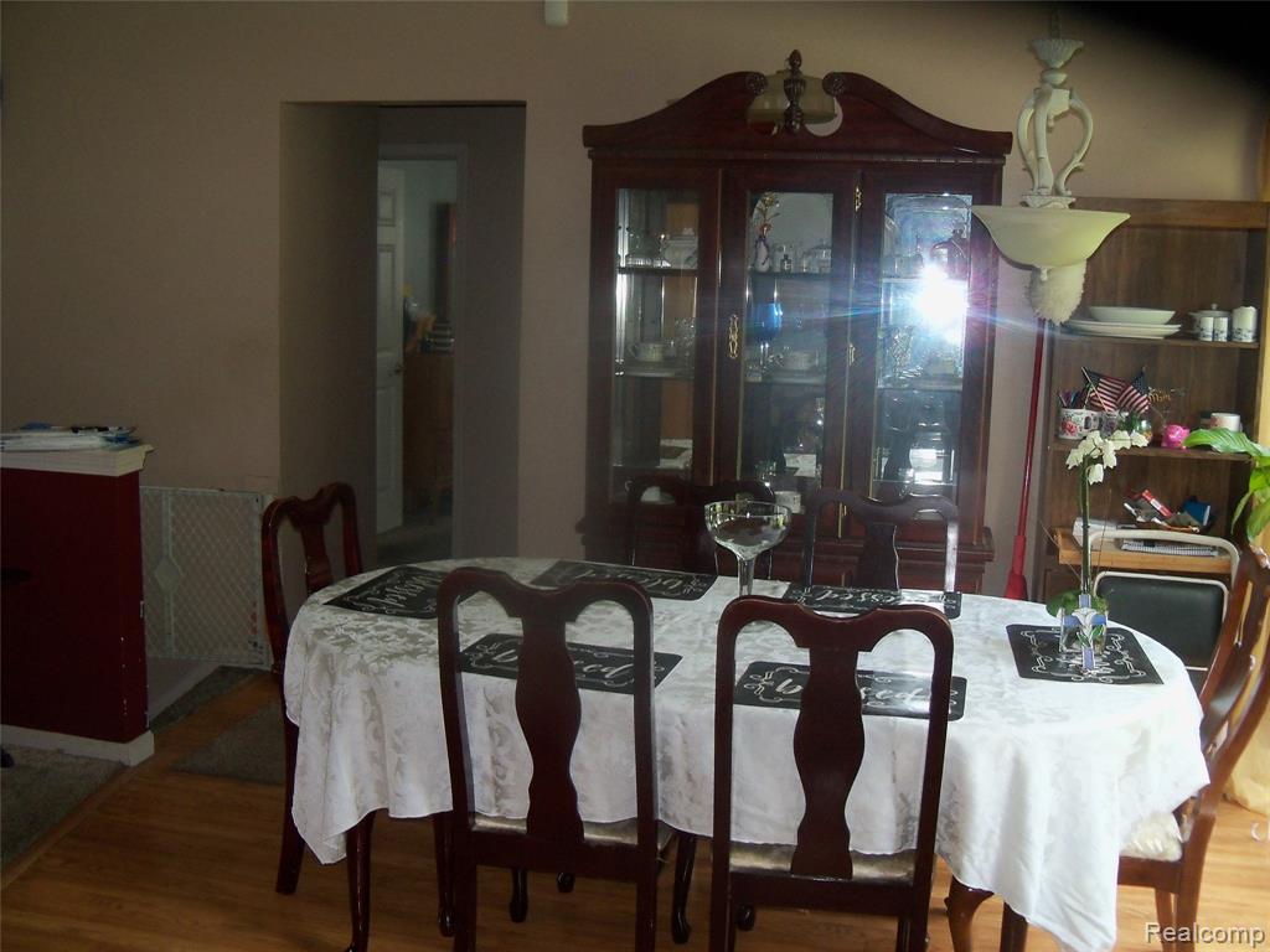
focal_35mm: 35
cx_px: 635
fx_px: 1284
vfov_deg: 40.7
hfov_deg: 52.6
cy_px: 476
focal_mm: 6.2
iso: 200
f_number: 3.5
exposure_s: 1/30
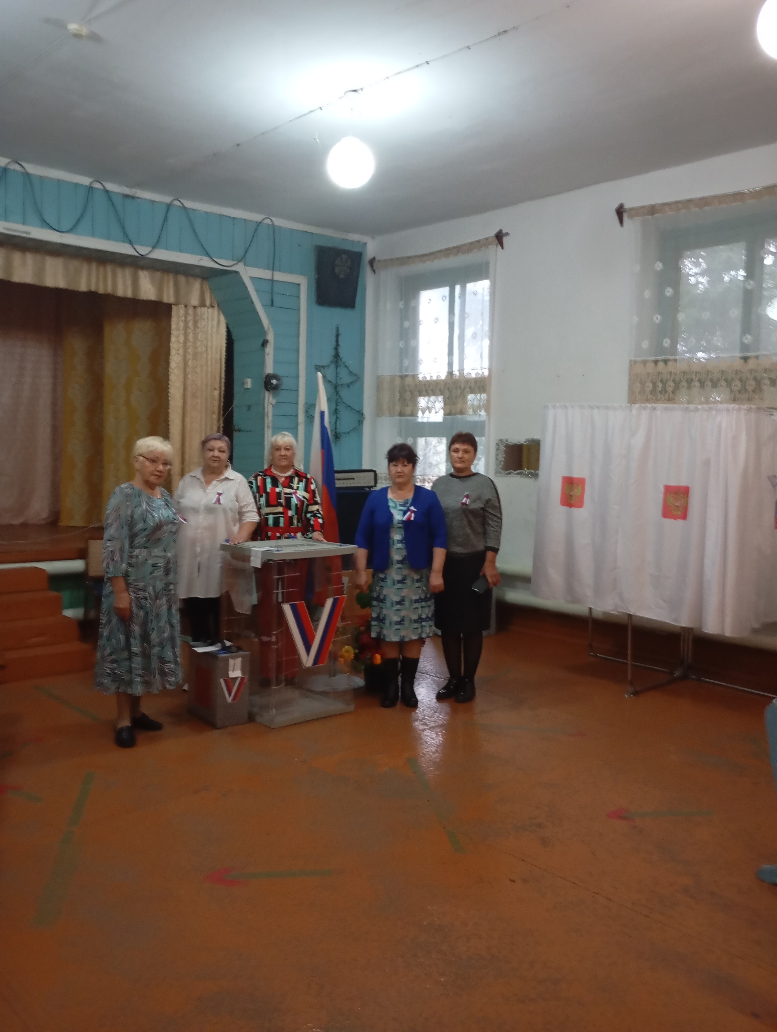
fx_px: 836
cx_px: 388
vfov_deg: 63.4
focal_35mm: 28
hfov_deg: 49.9
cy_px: 516
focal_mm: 4.27
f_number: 1.8
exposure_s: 1/20
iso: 1691
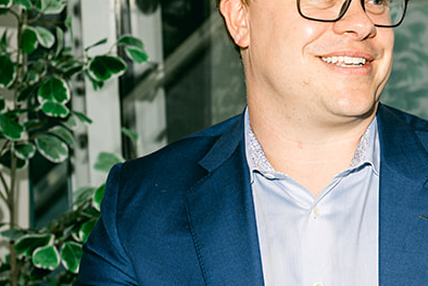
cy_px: 244
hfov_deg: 13.1
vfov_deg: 9.6
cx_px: 760
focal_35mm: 142
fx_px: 1689
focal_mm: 35
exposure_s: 1/125
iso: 64
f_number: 3.5
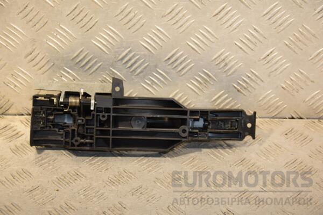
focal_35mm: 93
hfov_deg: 21.9
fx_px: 834
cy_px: 108
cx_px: 162
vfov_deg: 14.7
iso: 800
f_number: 5.3
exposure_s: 1/200
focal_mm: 62
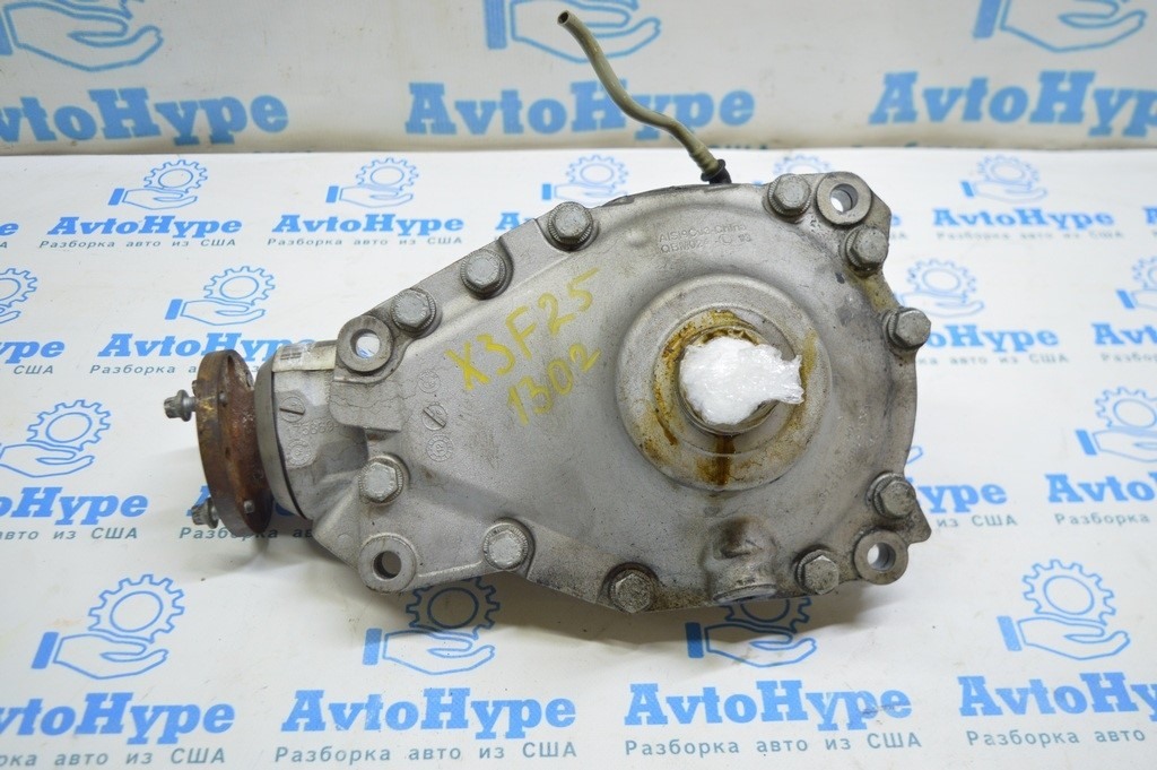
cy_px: 385
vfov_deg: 36.8
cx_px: 578
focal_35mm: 36
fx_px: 1156
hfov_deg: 53.2
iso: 400
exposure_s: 1/40
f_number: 4
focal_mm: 24
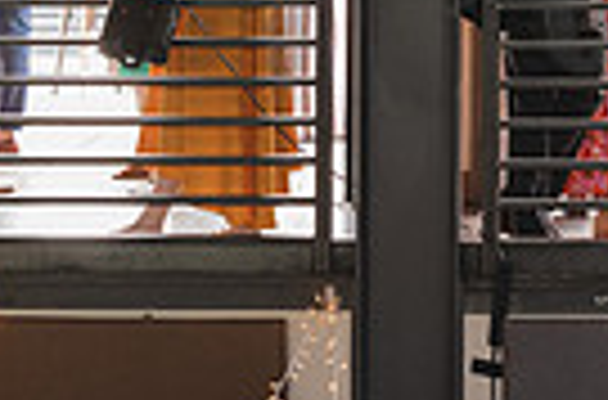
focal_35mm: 136
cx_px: 455
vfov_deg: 9.8
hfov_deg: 15.1
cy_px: -151
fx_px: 2289
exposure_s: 1/80
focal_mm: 30
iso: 1600
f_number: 4
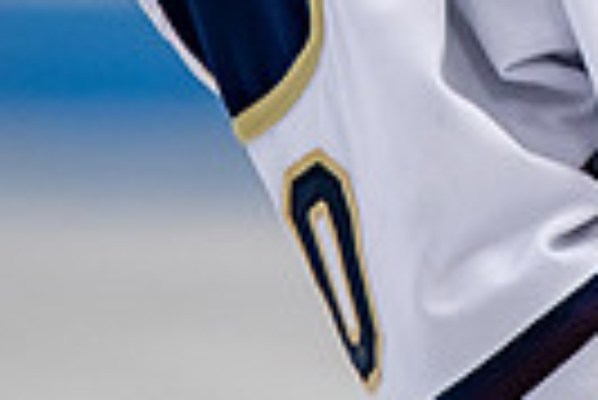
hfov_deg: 1.5
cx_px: 836
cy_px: -560
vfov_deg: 1.0
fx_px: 23048
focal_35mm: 1386
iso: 800
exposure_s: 1/800
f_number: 3.2
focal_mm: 185
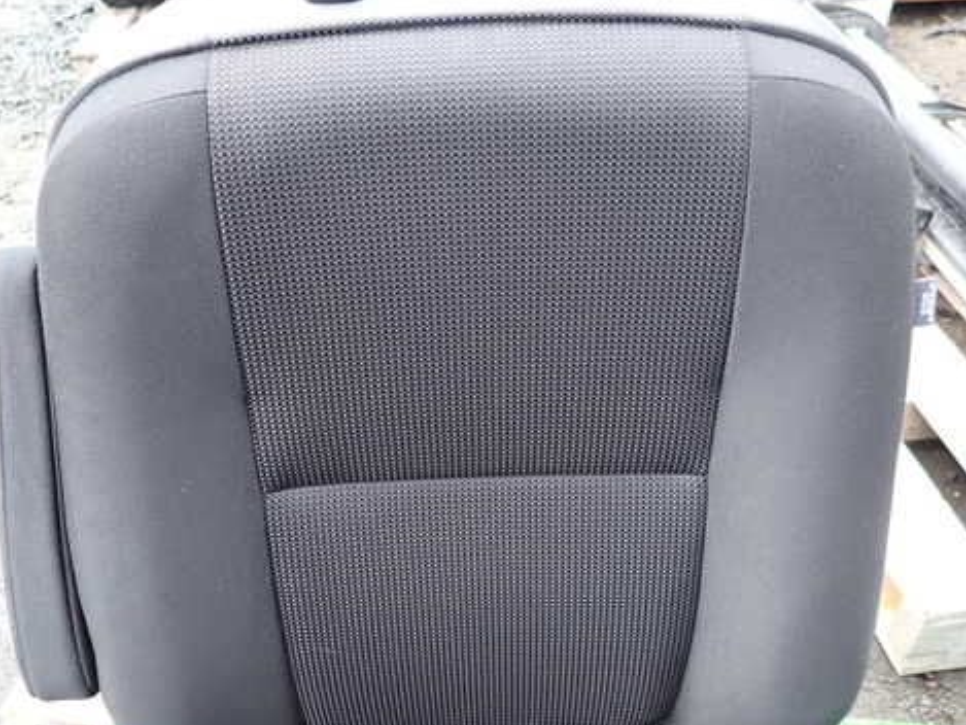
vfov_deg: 44.2
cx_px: 470
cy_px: 348
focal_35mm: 32
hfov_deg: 56.8
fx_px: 893
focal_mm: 4.5
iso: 100
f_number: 2
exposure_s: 1/60
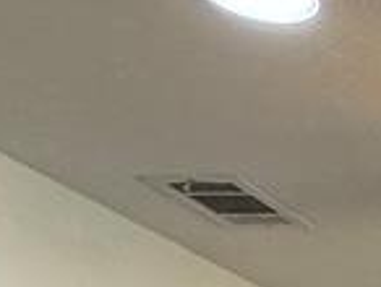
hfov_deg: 14.3
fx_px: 1080
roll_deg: +1.3
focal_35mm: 98
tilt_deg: +2.0
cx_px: 885
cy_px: 579
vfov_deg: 13.1
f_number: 2.2
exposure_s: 1/120
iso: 250
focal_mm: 2.22
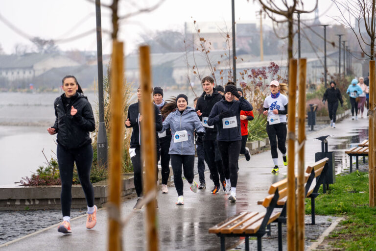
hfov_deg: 12.9
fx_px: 1669
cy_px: 126
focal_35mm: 160
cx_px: 188
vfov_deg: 8.6
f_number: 4
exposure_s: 1/500
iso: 640
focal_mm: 159
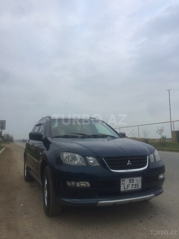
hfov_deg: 48.2
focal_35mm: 29
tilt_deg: +3.3
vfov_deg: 61.7
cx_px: 90
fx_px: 200
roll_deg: +2.4
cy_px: 120
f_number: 2.2
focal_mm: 4.15
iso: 32
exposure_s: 1/533
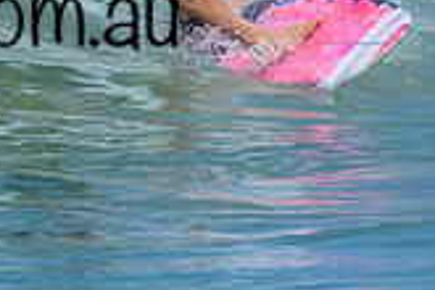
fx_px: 46324
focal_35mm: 3834
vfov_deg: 0.4
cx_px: 33
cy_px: 108
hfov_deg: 0.5
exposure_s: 1/2000
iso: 220
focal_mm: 800
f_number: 6.3
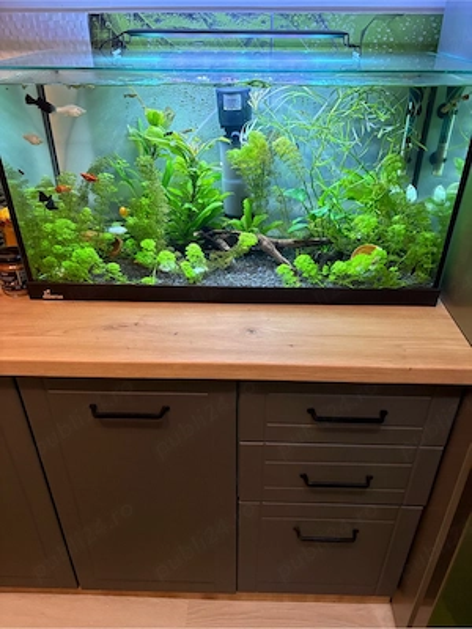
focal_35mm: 26
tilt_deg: -31.4
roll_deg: +0.6
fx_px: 473
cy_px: 314
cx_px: 236
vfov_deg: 67.3
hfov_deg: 53.1
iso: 320
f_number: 1.6
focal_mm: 5.96
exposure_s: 1/50
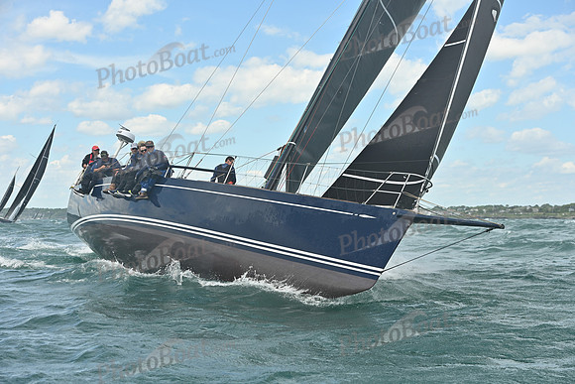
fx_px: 1118
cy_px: 192
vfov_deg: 19.5
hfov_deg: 28.8
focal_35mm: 70
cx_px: 288
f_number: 7.1
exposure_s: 1/1250
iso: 250
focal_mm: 70
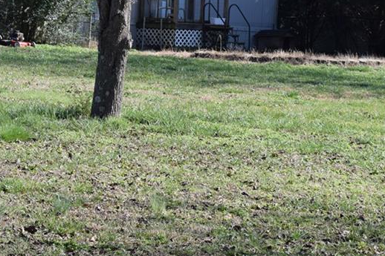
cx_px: 41
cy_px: 68
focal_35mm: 163
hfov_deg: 12.5
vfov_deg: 8.4
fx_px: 1742
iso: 250
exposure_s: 1/250
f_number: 8
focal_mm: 55
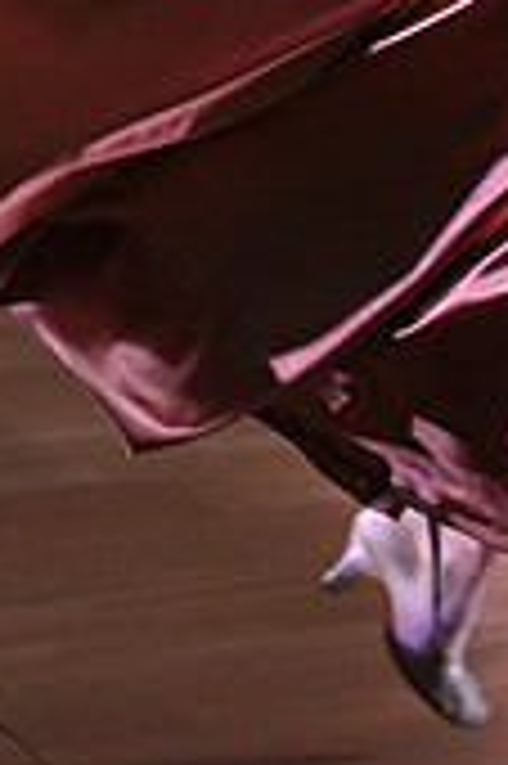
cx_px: 672
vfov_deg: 7.5
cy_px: -243
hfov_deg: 5.0
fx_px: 5790
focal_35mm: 273
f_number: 5
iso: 4000
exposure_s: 1/400
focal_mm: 80
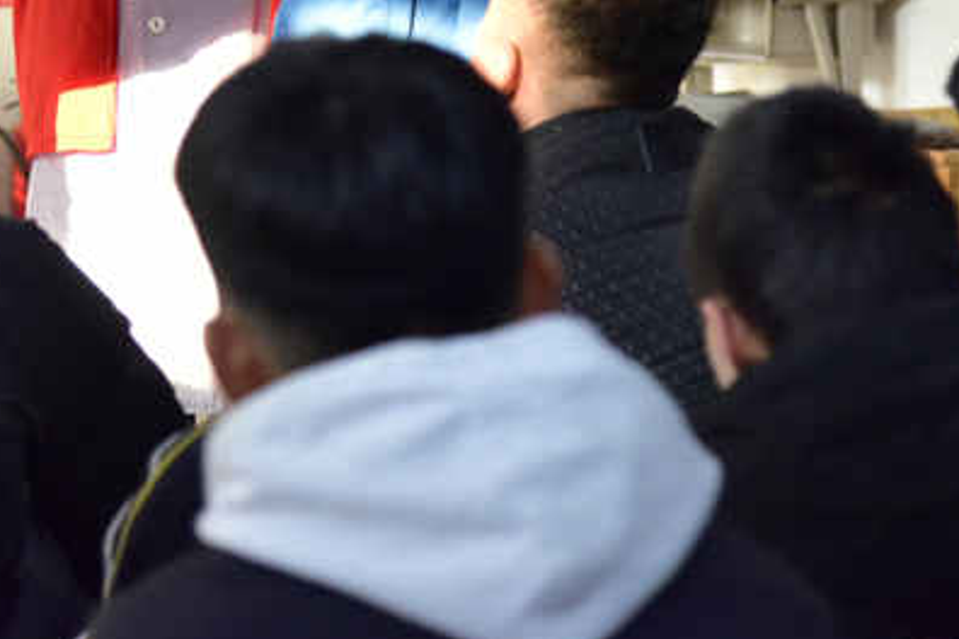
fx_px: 5247
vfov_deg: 6.9
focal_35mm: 197
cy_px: -125
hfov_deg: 10.4
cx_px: 378
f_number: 4
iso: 2800
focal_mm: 78
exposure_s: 1/320
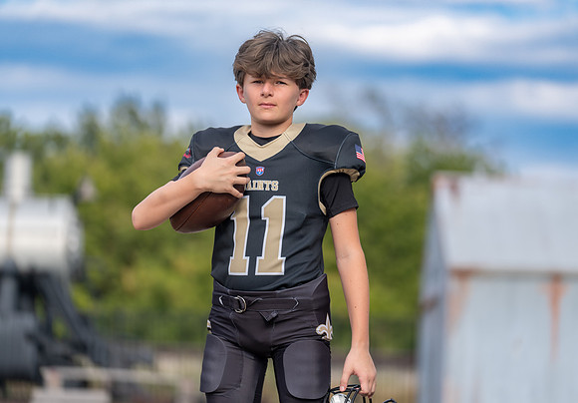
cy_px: 202
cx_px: 302
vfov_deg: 10.2
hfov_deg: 14.6
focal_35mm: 139
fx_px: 2263
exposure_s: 1/1000
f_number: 2.8
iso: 100
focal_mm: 135
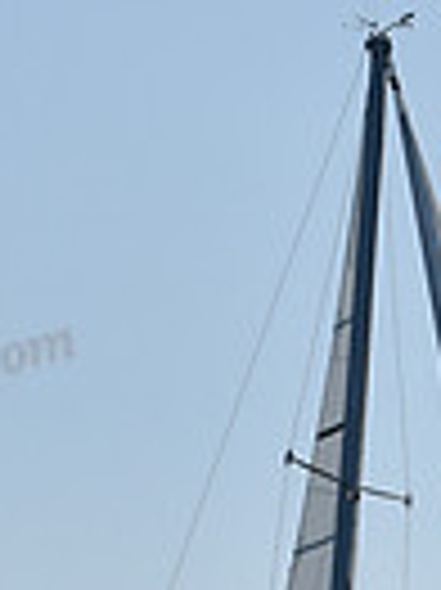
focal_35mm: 417
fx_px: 7095
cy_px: 581
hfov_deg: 3.6
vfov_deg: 4.8
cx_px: 308
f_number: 9
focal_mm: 98
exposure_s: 1/1600
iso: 250
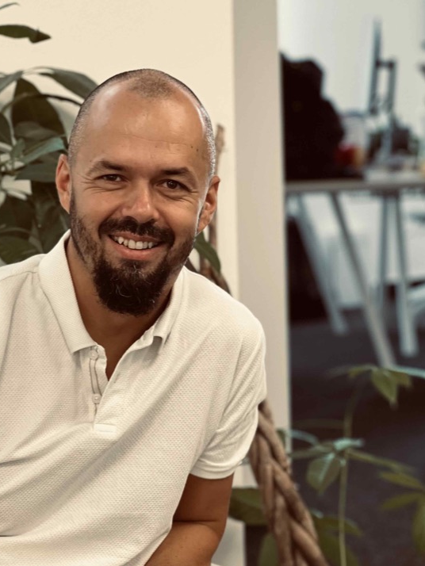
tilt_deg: -7.0
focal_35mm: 115
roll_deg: +2.5
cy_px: 309
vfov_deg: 17.1
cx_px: 117
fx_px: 1881
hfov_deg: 12.9
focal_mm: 9
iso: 200
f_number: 2.8
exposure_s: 1/33
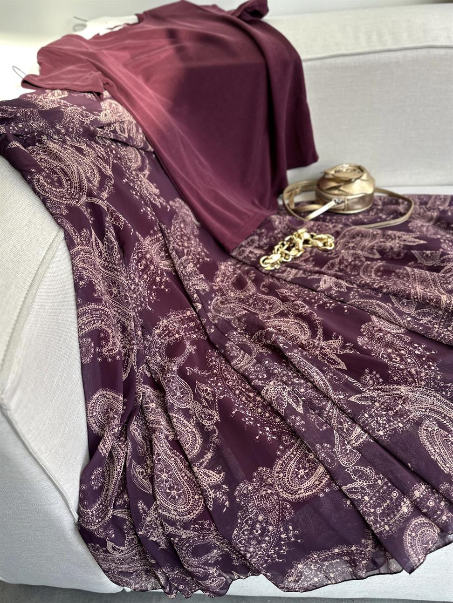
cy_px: 302
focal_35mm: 24
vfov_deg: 71.6
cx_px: 226
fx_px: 419
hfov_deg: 56.8
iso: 80
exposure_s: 1/189
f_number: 1.78
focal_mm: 6.86
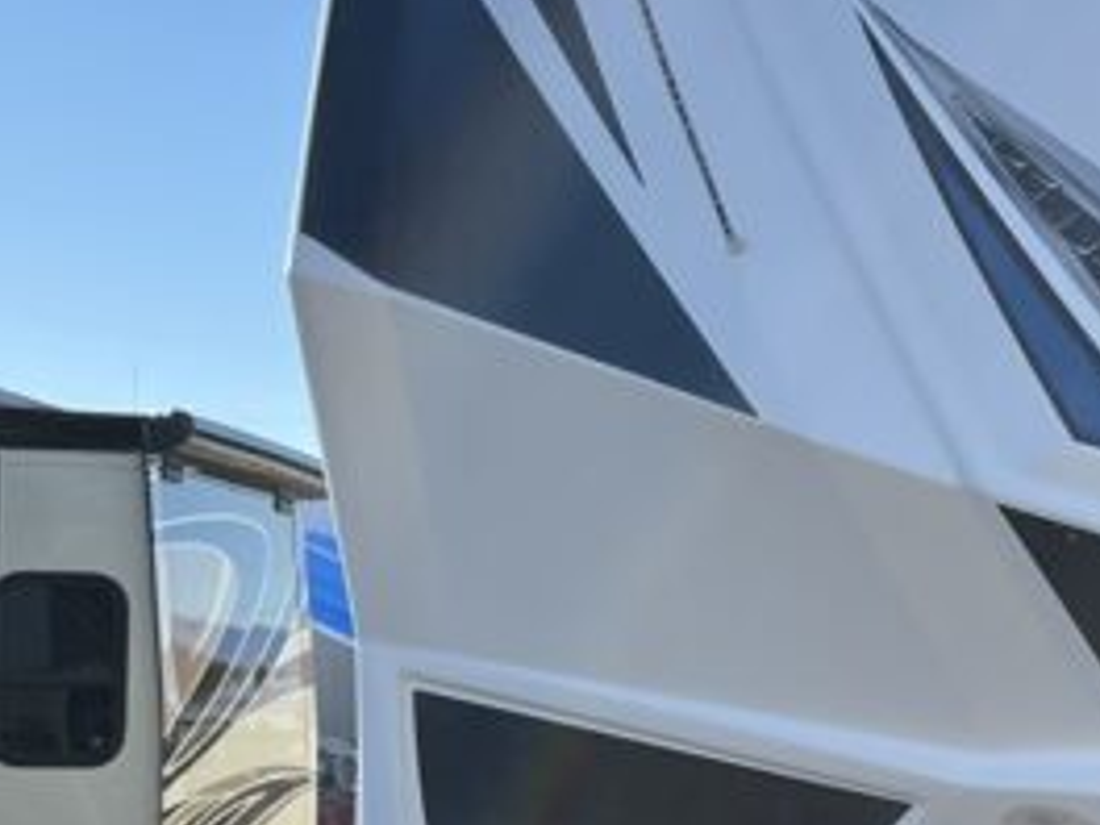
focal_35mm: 101
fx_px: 3209
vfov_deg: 14.5
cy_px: 700
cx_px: 1462
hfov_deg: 18.1
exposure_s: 1/2062
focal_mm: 5.1
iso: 50
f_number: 1.6
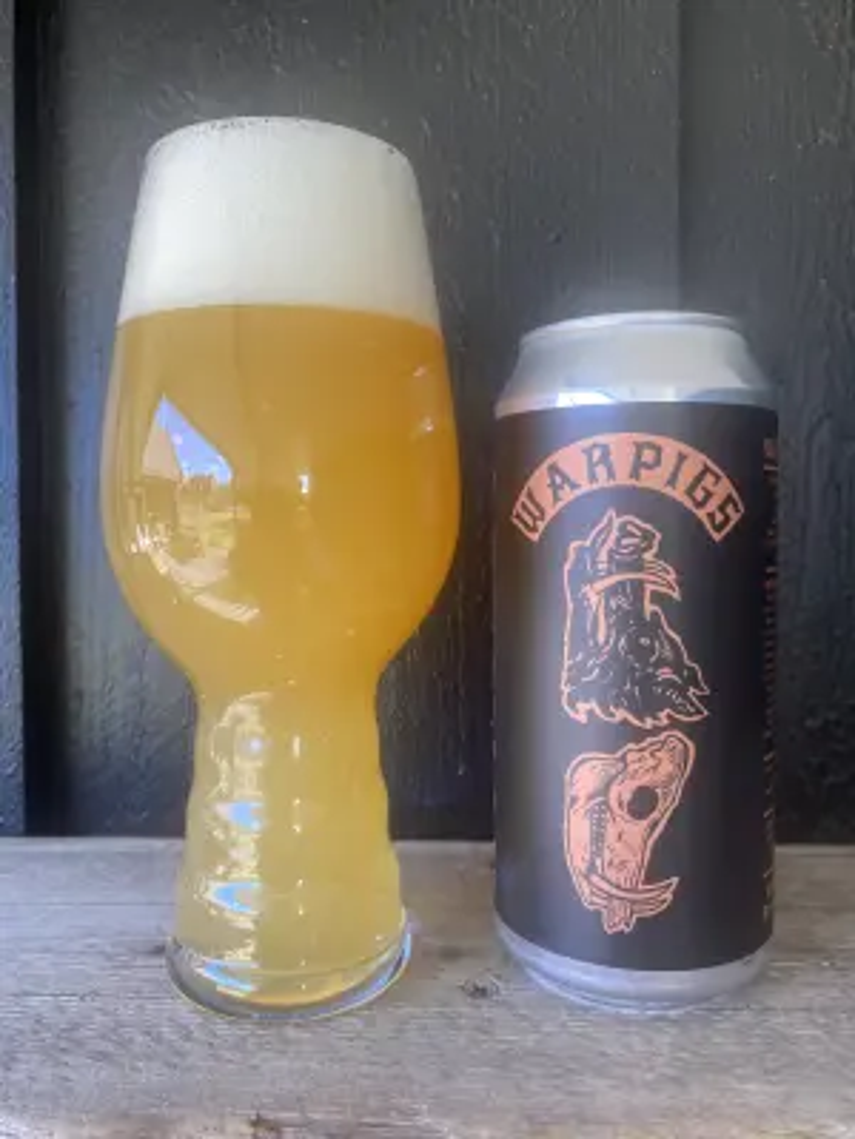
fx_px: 856
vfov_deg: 67.3
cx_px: 428
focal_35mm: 26
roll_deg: -0.1
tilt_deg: -1.2
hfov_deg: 53.1
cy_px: 570
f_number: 1.8
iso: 100
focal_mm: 4.25
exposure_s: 1/121
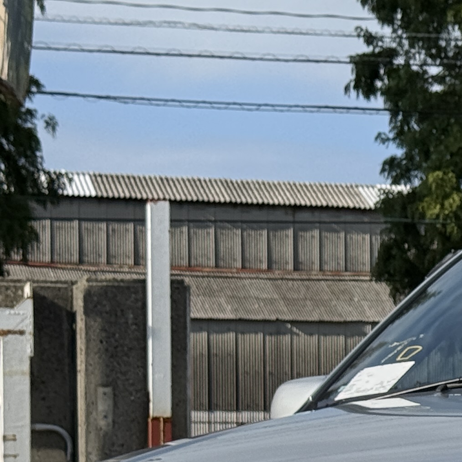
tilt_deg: +2.5
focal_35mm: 169
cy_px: 457
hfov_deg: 10.1
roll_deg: +0.8
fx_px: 2552
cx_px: 664
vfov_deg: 10.3
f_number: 1.78
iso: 64
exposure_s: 1/5208
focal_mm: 6.76
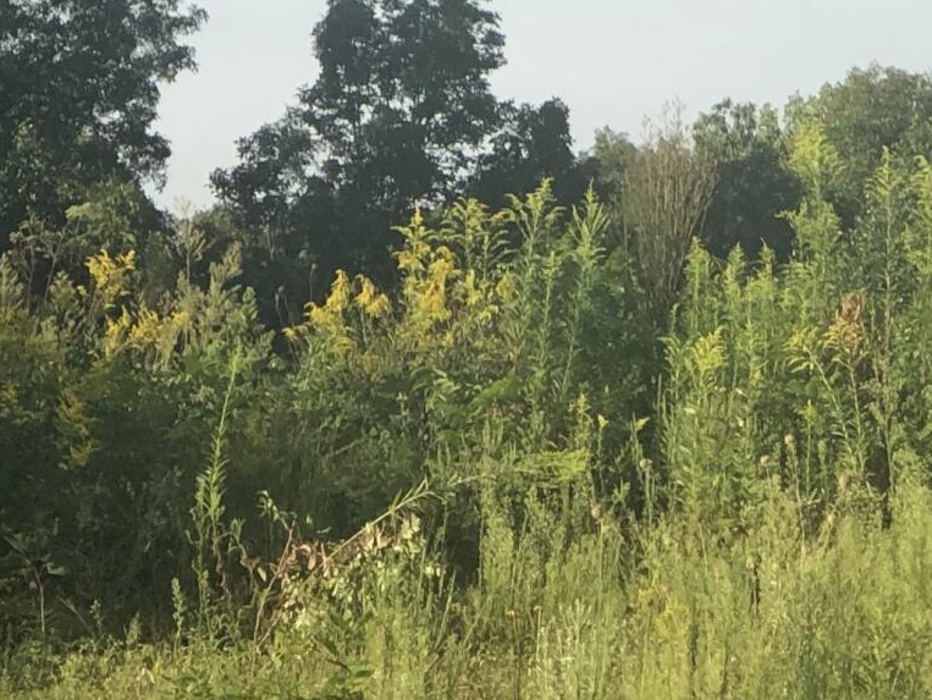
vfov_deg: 6.5
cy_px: -415
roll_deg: -2.8
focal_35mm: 224
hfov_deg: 8.8
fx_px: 6034
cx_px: 636
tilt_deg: -1.6
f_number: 2.8
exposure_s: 1/120
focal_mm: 6.6
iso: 25
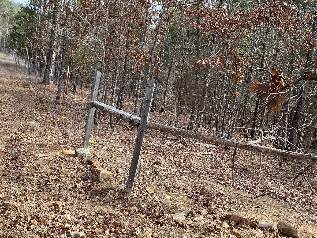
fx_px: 403
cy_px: 116
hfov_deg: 42.5
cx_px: 115
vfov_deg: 32.9
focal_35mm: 44
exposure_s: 1/231
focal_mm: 3.3
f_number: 2.4
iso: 25
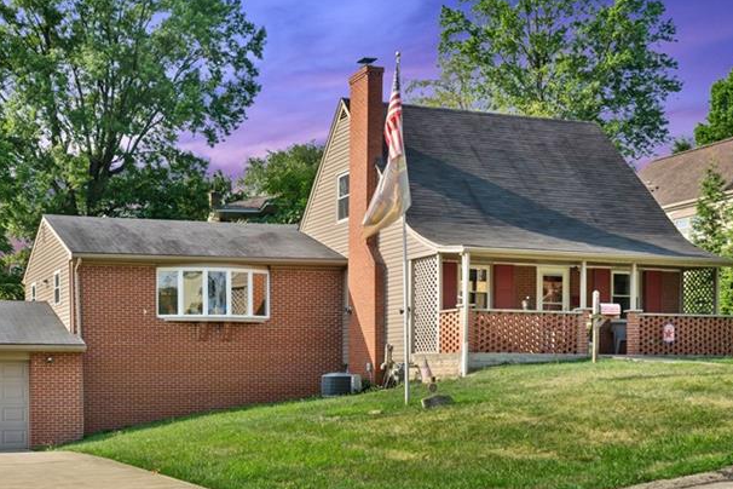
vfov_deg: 27.5
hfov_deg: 39.7
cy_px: 272
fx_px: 998
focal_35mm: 49
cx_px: 229
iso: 100
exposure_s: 1/250
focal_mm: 29
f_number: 8
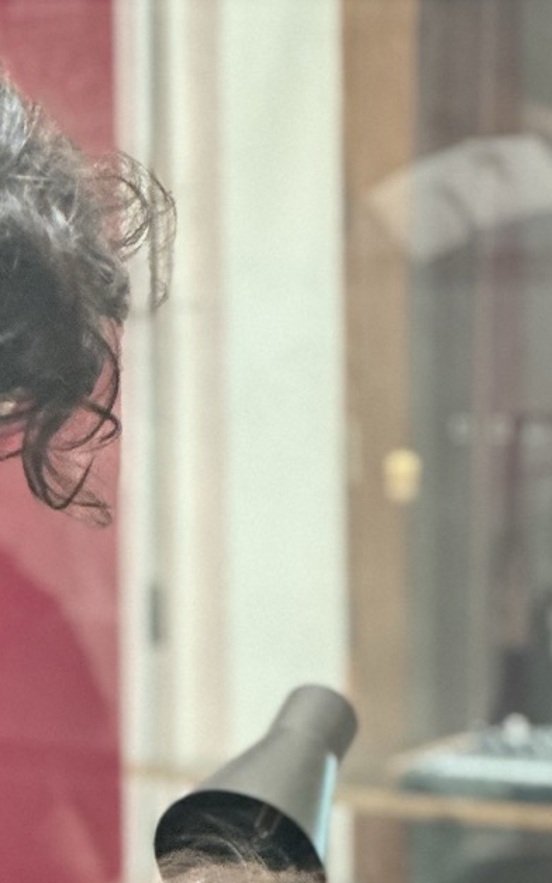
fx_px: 6016
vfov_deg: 8.3
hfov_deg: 5.2
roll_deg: +0.3
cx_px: 1
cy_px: 972
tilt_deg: -6.4
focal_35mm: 250
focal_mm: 9
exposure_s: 1/20
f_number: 2.8
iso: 320
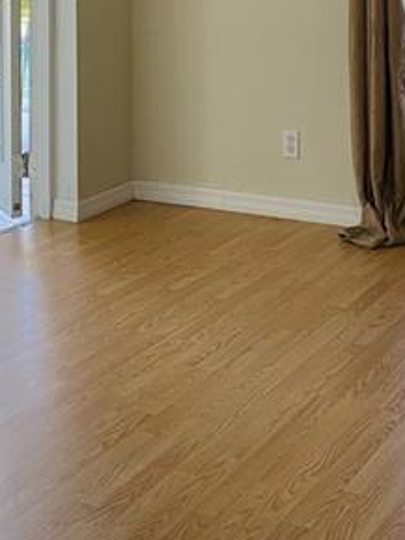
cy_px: -47
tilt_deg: -1.5
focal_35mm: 69
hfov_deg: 21.2
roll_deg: +0.0
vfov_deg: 26.1
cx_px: 293
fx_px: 1076
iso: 100
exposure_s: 1/60
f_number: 1.8
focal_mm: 4.25
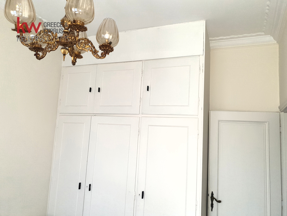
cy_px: 108
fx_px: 216
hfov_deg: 67.3
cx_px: 144
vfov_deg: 53.1
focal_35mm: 26
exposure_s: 1/25
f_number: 1.5
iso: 100
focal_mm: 4.3
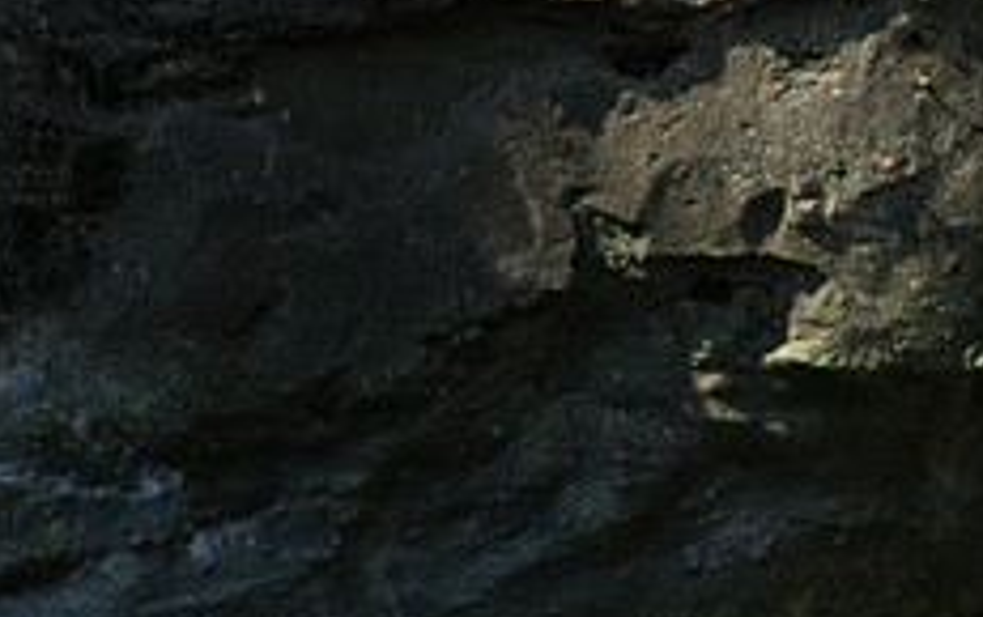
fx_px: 21592
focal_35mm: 805
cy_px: 789
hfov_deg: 2.6
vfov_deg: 1.6
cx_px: 706
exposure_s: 1/320
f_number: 4
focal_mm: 210
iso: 200
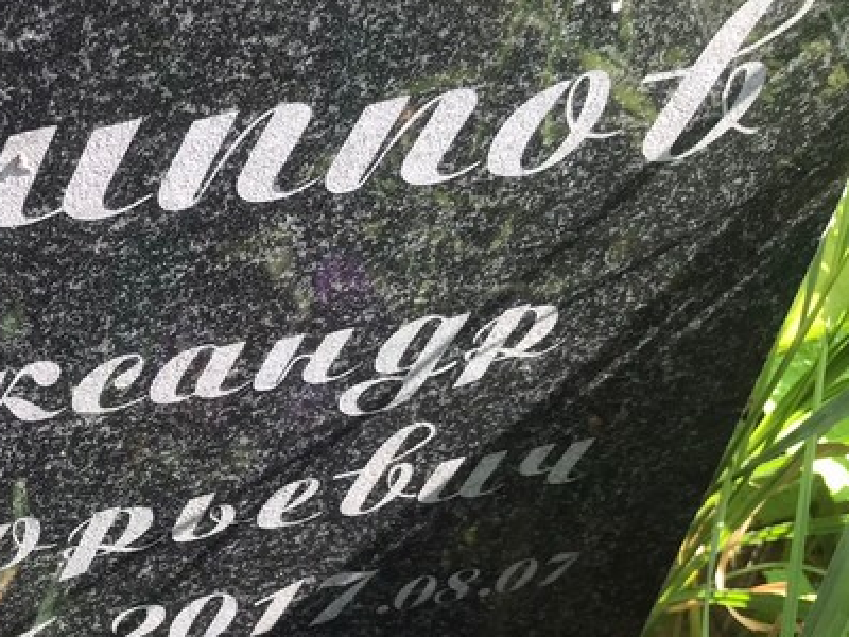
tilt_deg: -40.9
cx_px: 104
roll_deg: -5.3
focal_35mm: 56
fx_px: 1373
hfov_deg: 32.8
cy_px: 442
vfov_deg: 25.9
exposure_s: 1/187
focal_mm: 3.99
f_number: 1.8
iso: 20
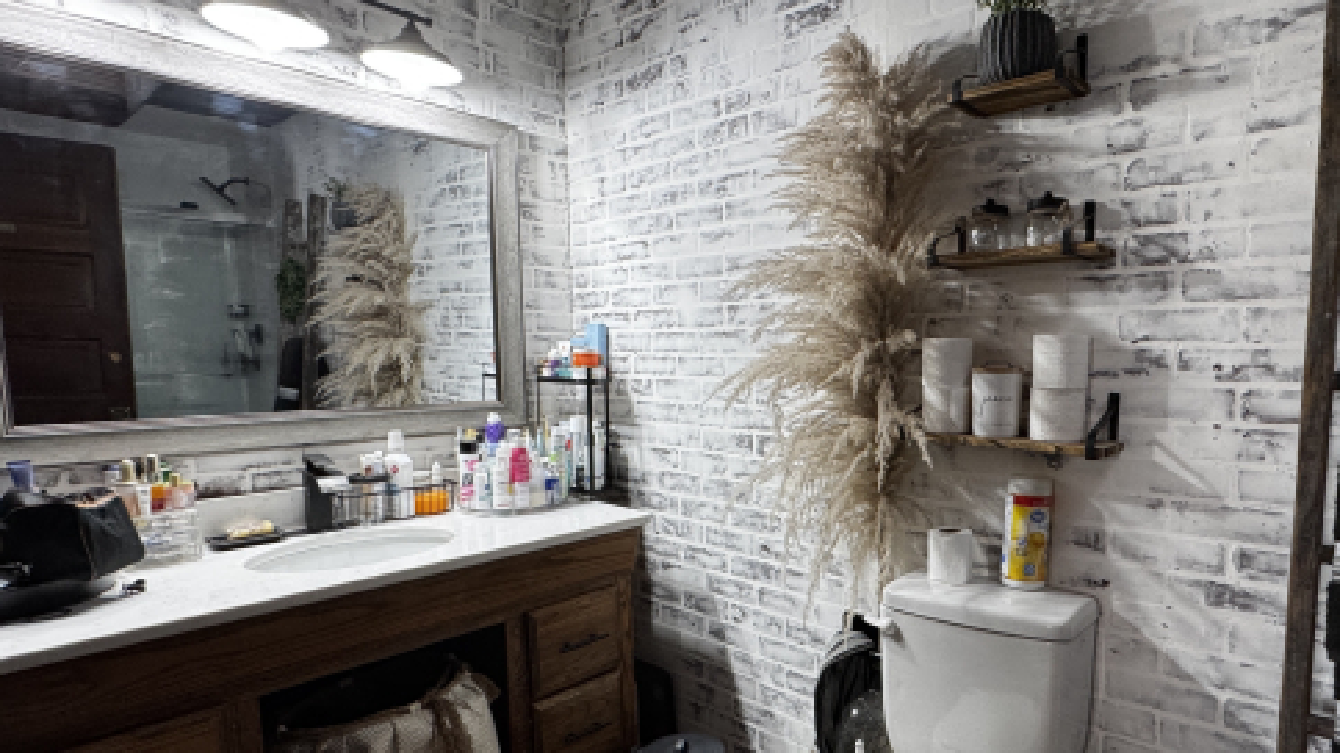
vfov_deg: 53.4
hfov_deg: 82.3
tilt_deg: -6.9
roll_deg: +0.1
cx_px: 835
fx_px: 746
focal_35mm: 21
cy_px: 432
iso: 200
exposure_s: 1/120
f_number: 2.2
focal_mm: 2.22
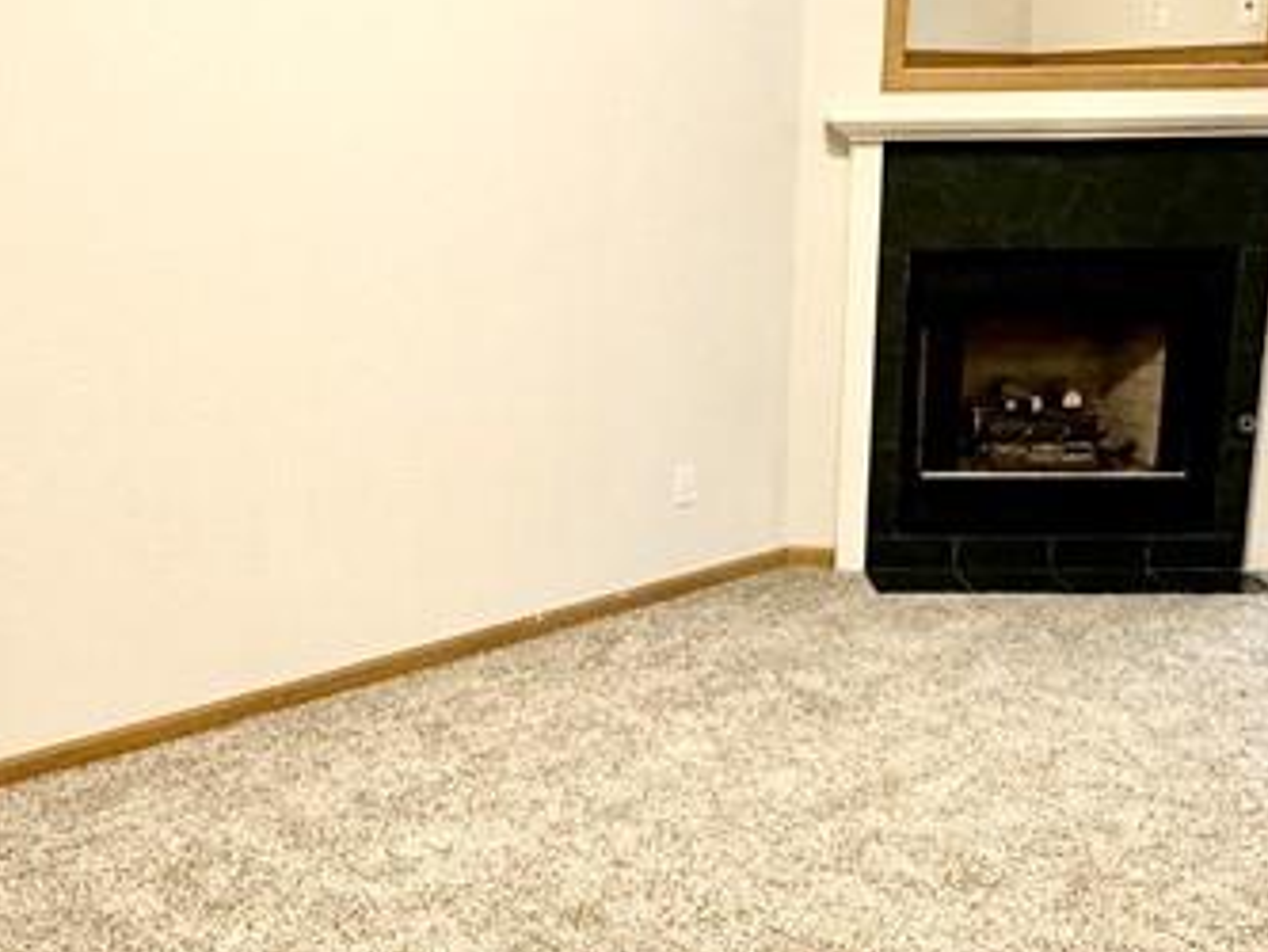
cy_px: 518
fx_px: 1576
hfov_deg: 43.6
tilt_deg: -14.6
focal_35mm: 43
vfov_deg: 33.6
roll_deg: +0.5
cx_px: 514
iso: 400
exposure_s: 1/60
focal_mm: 2.22
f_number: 2.2
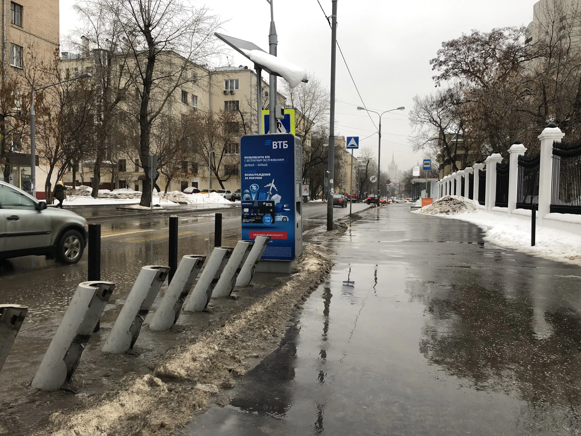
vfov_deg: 49.7
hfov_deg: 63.4
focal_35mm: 28
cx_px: 290
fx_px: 470
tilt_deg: -3.1
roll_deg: -0.6
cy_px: 218
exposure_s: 1/100
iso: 40
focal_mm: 4
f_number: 1.8
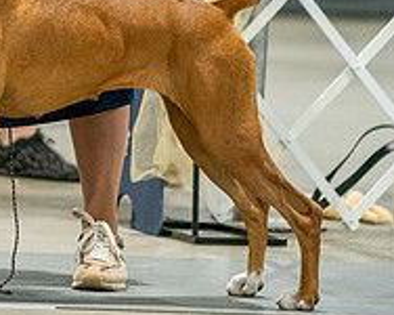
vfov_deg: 2.3
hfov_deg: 2.9
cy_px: -141
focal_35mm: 675
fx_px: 7863
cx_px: -89
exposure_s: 1/250
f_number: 3.2
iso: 6400
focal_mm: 200
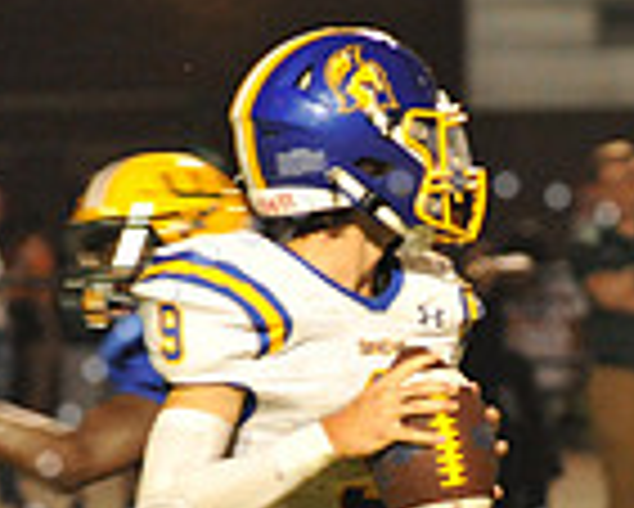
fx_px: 14439
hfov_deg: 2.5
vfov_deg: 2.0
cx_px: 445
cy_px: 593
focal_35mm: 769
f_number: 5.6
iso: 5000
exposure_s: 1/200
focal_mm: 200
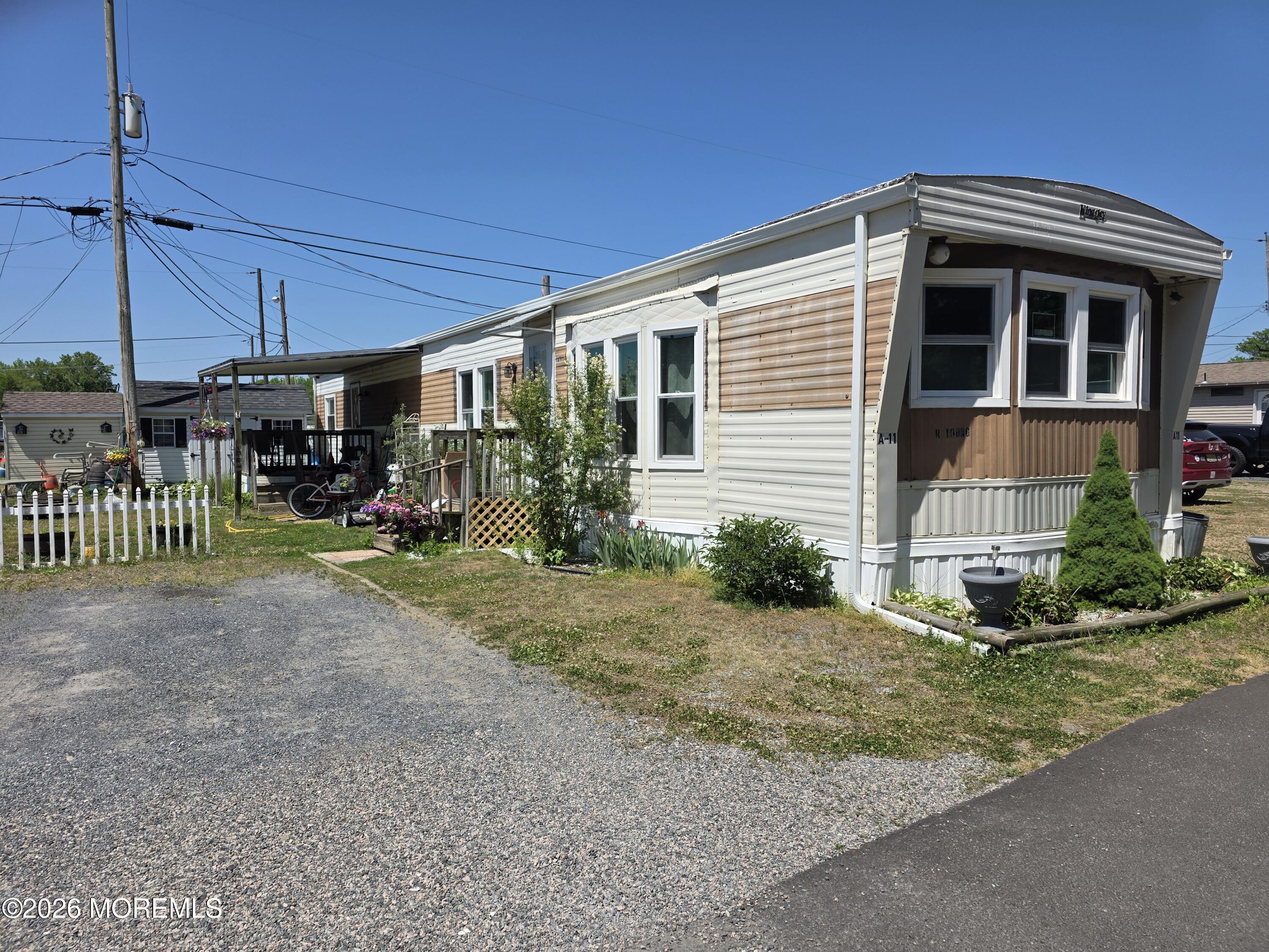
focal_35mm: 23
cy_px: 476
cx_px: 634
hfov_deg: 73.9
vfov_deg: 58.9
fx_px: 843
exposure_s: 1/7944
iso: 80
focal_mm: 6.3
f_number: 1.7
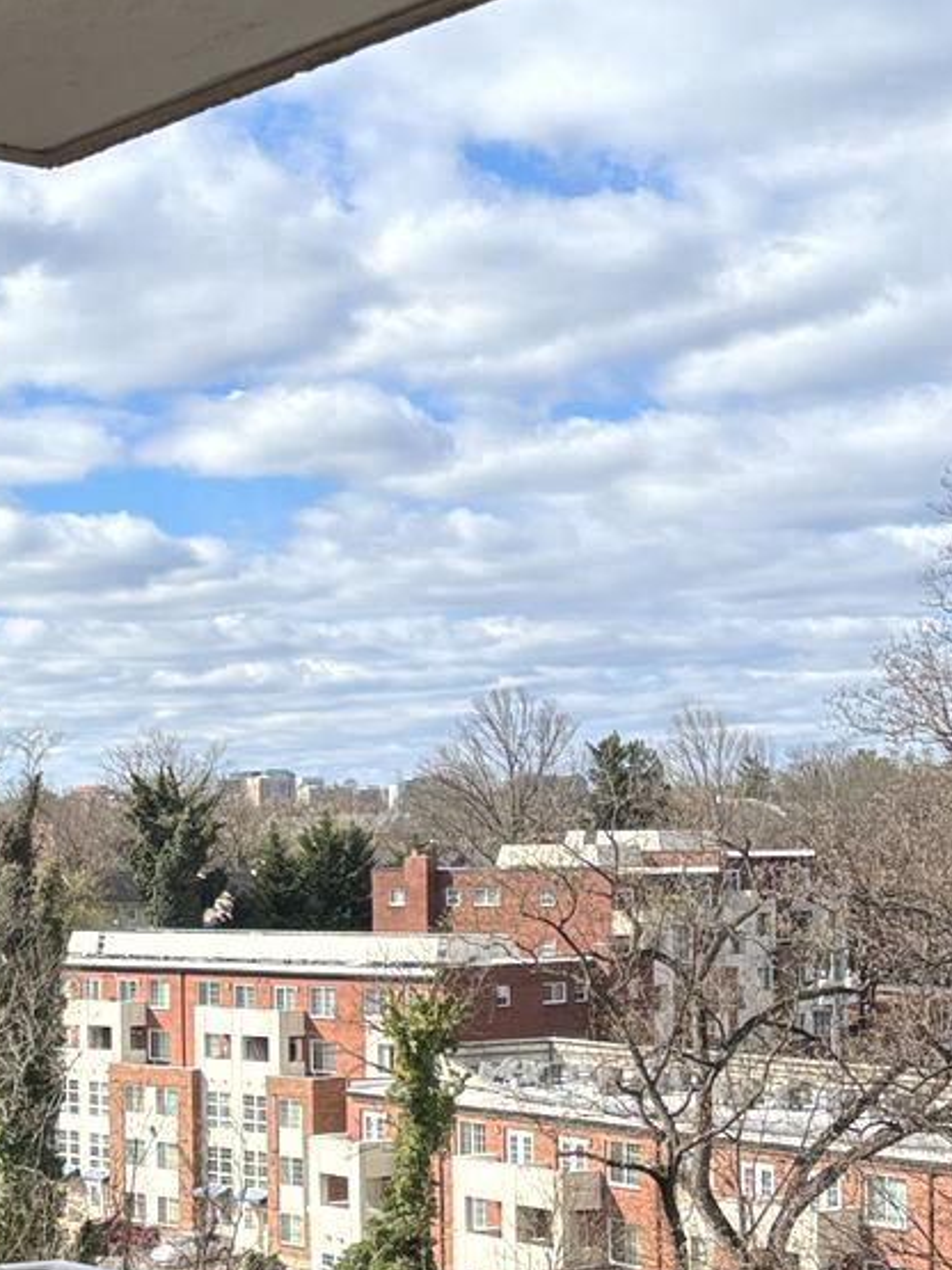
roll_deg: -0.6
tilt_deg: -1.7
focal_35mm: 72
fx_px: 2641
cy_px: 895
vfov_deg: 26.8
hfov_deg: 19.7
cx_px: -30
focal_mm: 5.96
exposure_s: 1/3311
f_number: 1.6
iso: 50
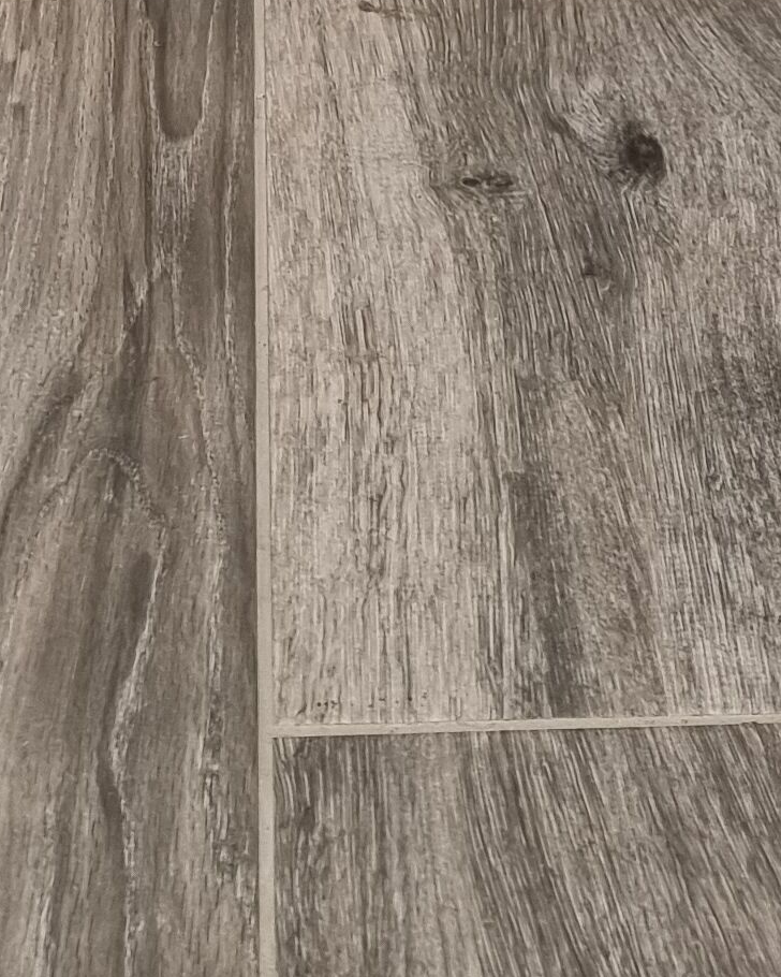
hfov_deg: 14.9
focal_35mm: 103
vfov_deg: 15.0
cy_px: -994
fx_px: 2976
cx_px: 434
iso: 50
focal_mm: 6.7
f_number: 1.8
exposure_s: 1/100
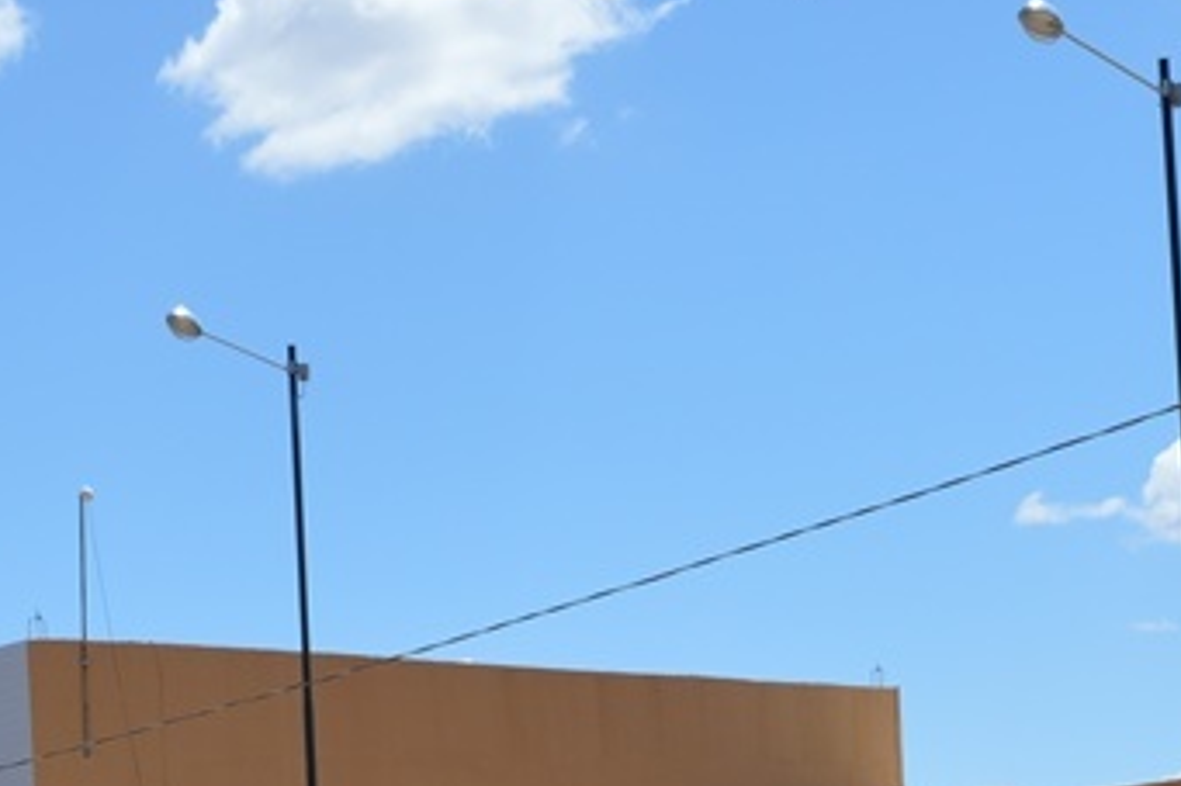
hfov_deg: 18.9
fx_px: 3541
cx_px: 738
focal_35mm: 108
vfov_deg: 12.4
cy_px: 909
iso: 100
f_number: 9
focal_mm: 24
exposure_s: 1/320
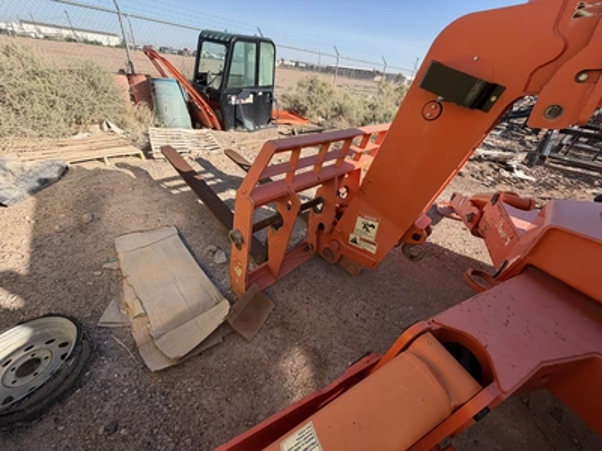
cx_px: 301
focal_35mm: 14
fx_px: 243
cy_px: 226
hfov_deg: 102.1
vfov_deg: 85.7
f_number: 2.2
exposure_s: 1/770
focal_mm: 2.22
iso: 40
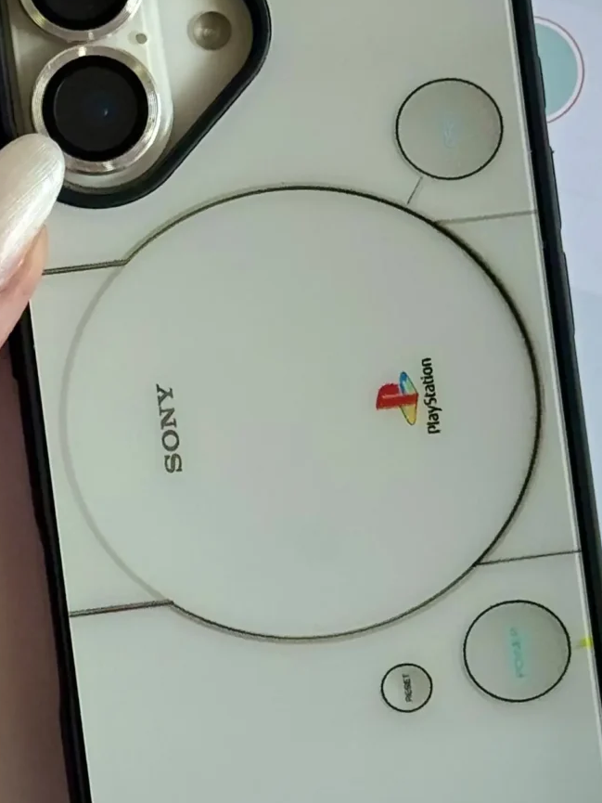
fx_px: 3292
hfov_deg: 10.4
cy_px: 497
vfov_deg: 13.9
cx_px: 231
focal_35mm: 142
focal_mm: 6.76
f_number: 1.78
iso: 80
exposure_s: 1/1513
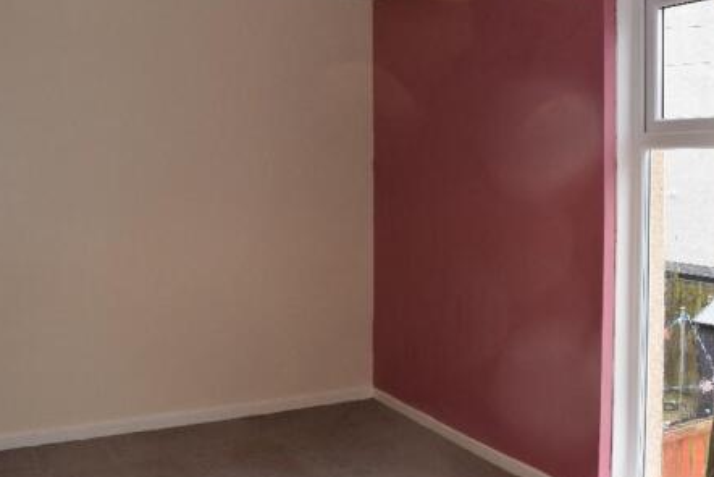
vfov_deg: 33.3
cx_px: 390
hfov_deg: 48.4
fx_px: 794
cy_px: 182
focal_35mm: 40
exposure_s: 1/125
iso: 720
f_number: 5.6
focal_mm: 18
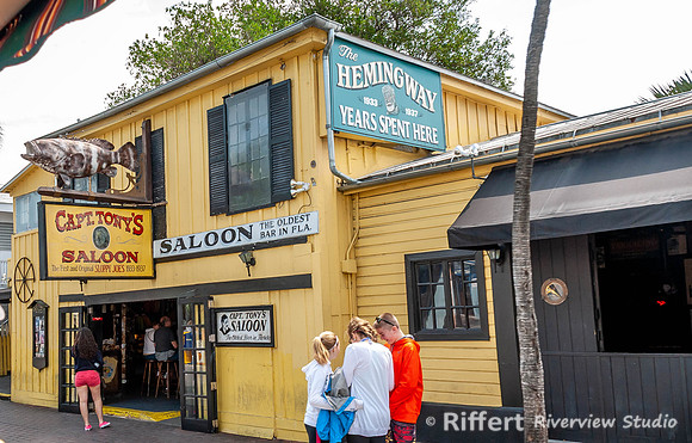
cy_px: 258
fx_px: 711
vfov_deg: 34.5
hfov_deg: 51.4
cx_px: 262
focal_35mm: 37
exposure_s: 1/200
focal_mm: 18
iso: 100
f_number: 5.6
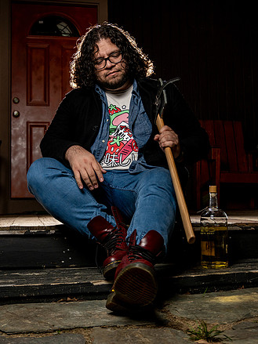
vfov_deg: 40.4
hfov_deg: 30.9
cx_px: 125
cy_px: 174
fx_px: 467
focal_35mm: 47
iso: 500
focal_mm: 31
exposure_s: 1/250
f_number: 4
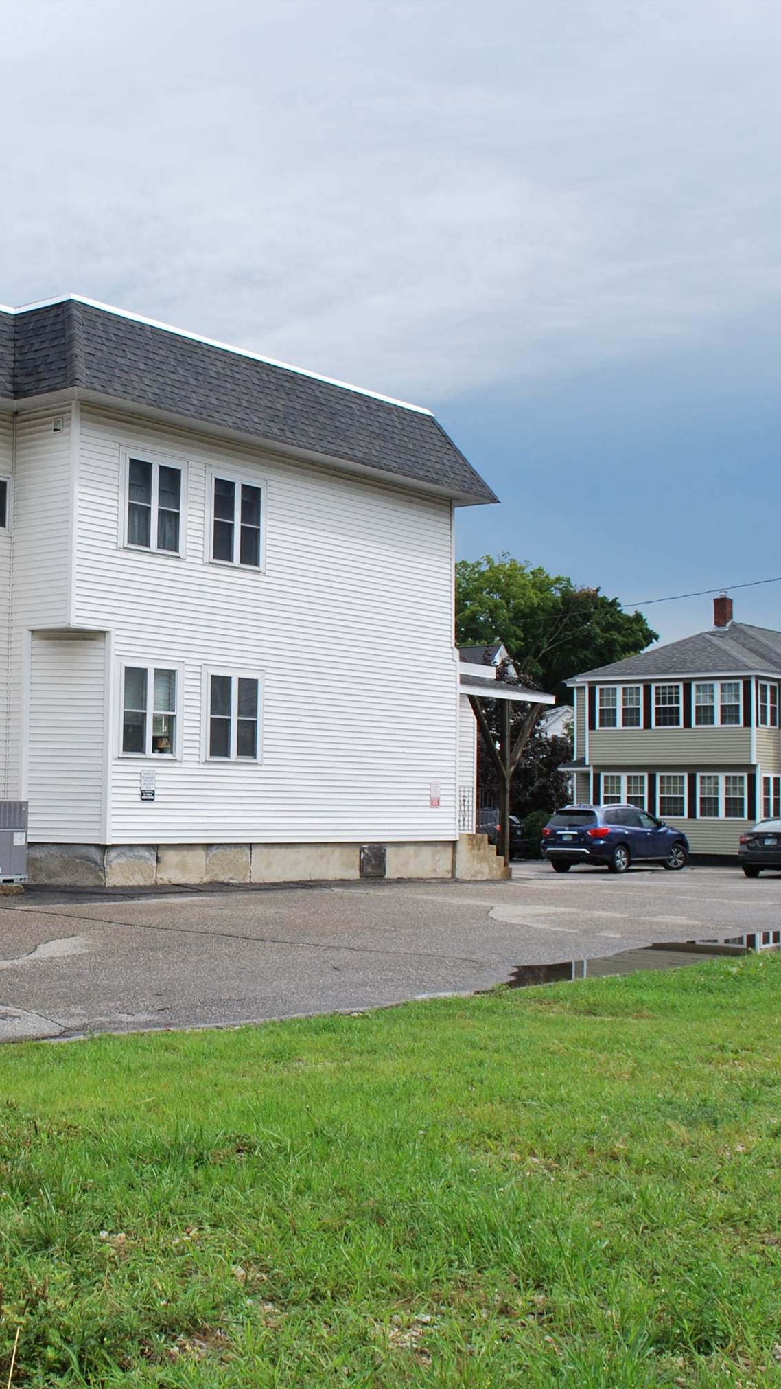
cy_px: 702
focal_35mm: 43
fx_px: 1583
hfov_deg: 26.6
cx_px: 45
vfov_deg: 47.4
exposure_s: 1/250
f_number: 8
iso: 100
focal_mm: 18
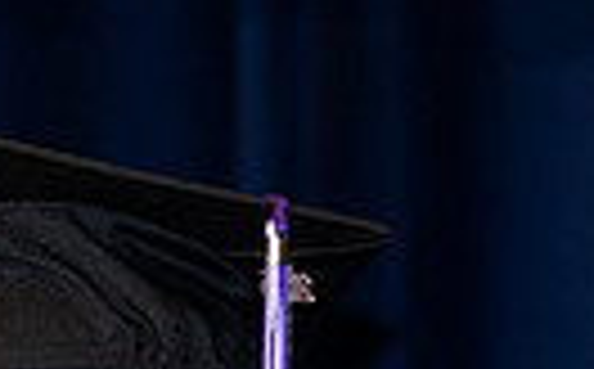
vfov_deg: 1.1
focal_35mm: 1177
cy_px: 984
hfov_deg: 1.8
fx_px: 19021
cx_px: -520
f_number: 5.6
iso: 1000
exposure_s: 1/80
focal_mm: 175
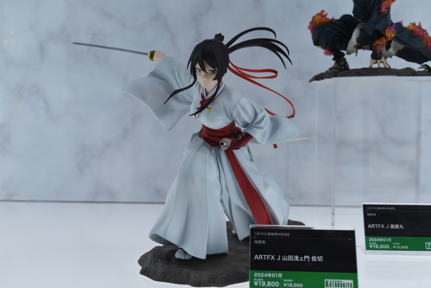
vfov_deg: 31.9
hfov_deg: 46.4
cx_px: 216
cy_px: 144
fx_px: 503
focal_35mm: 42
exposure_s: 1/320
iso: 640
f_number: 8
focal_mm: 28
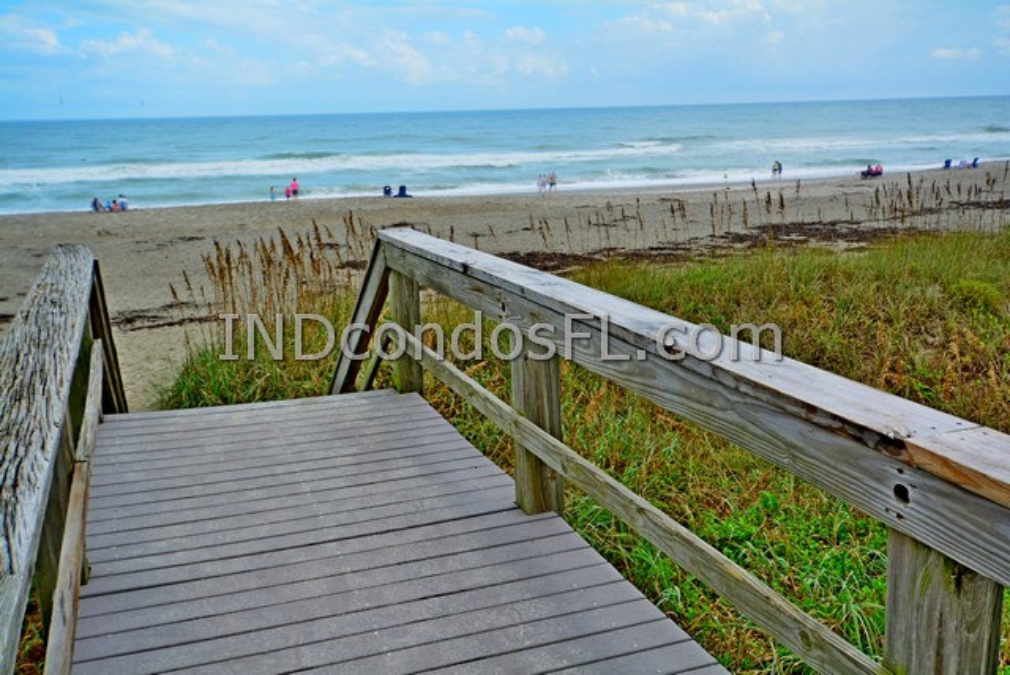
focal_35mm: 36
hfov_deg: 53.1
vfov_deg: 36.9
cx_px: 505
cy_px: 338
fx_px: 1011
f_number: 7.1
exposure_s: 1/200
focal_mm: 24
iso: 100
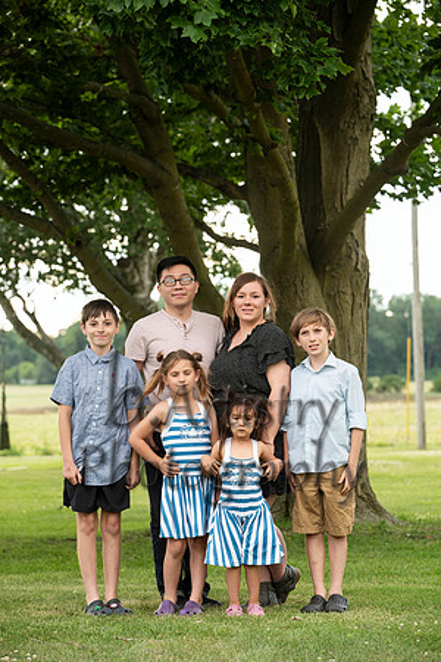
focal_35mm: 130
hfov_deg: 10.5
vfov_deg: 15.8
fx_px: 2389
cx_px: 220
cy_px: 331
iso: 320
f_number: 5.6
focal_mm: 130
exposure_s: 1/125
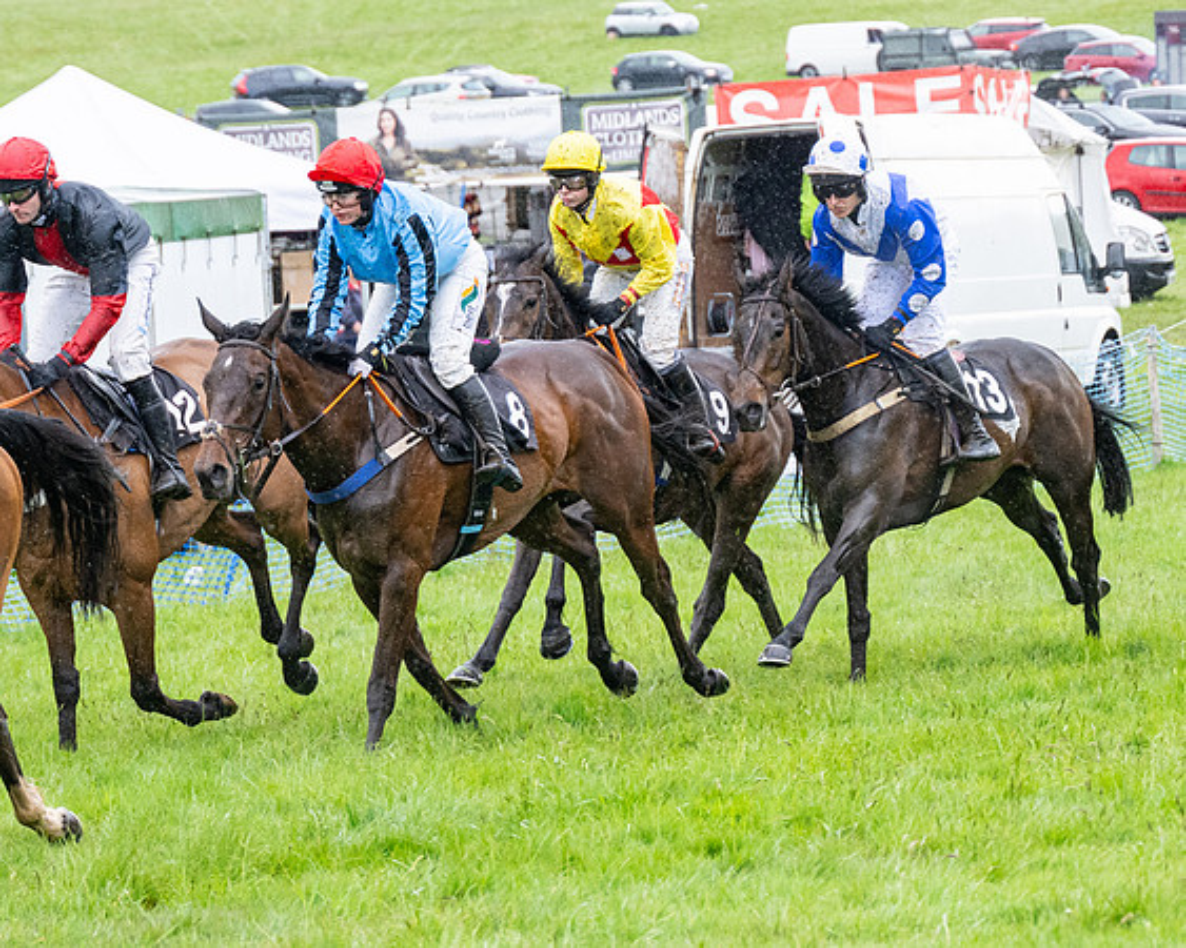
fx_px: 7041
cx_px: 510
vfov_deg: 7.7
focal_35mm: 201
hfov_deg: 9.6
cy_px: 421
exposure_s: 1/1000
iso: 1000
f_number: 4
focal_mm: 98
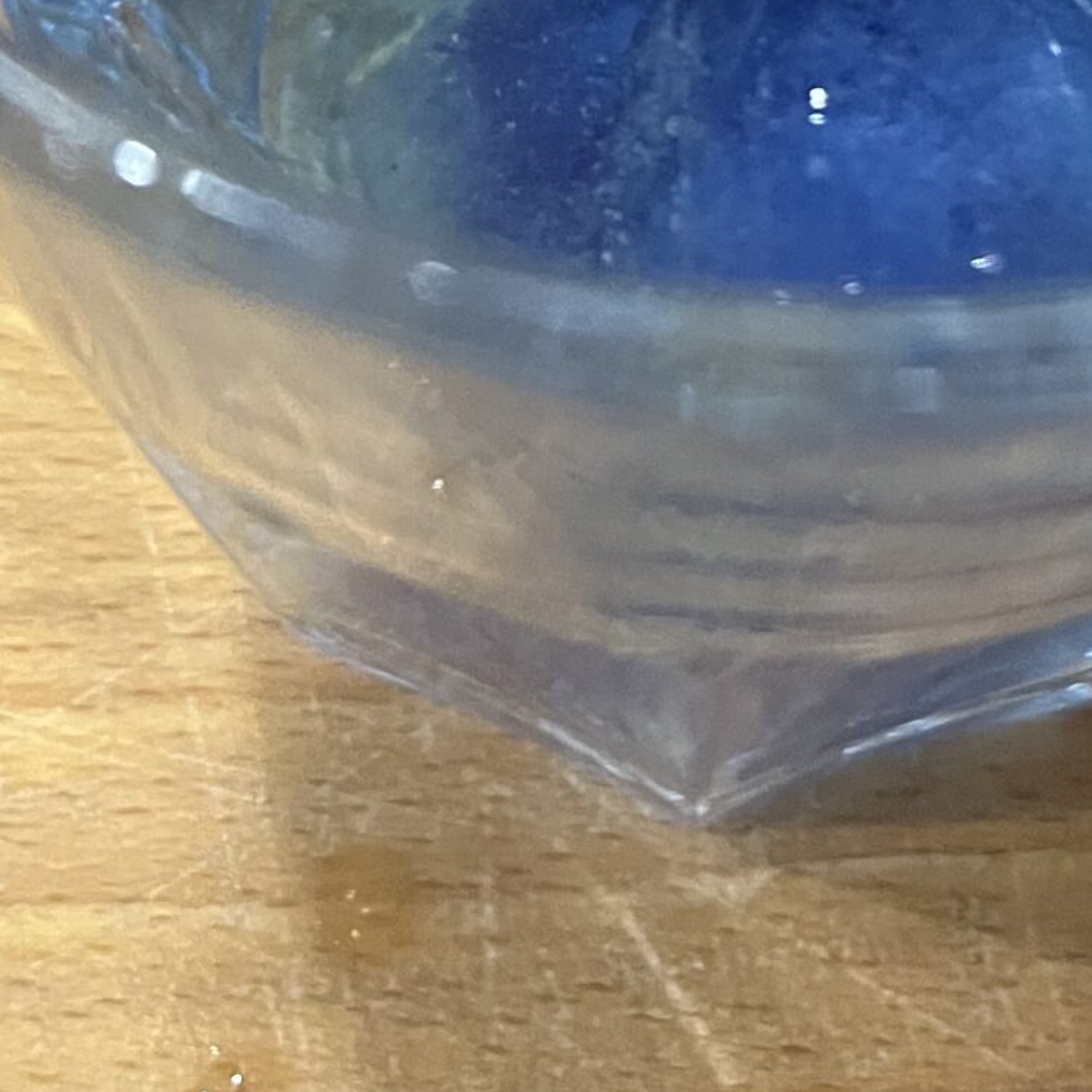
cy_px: -670
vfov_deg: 18.6
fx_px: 2820
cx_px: 841
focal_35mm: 79
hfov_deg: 21.7
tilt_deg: -52.0
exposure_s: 1/50
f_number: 1.6
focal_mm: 5.1
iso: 500
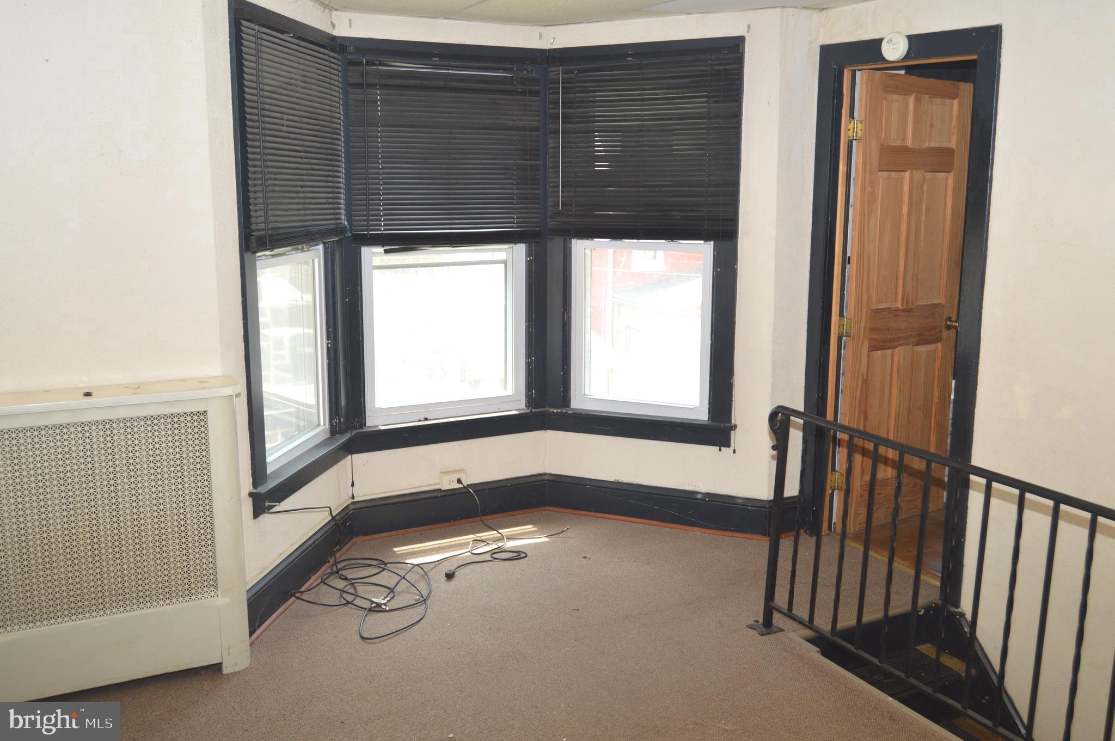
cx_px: 558
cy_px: 370
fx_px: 1021
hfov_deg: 57.3
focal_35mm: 33
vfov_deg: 39.9
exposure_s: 1/100
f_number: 5
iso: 400
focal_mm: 22
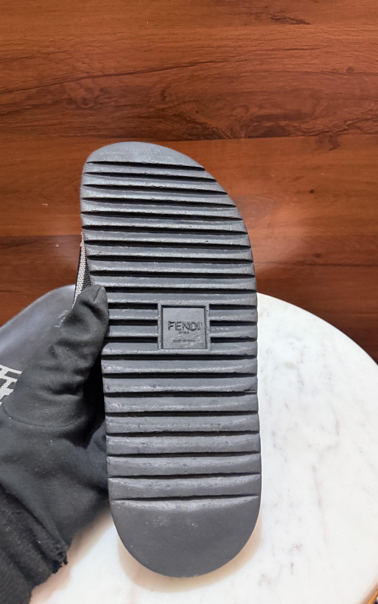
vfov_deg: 70.4
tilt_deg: -30.4
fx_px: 428
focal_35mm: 26
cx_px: 202
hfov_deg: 47.6
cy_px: 297
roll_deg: +1.7
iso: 320
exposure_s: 1/50
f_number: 1.78
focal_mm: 6.76
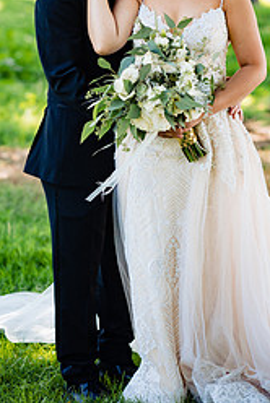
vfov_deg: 13.3
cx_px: 150
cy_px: 120
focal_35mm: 154
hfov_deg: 8.9
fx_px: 1728
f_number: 2.2
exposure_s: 1/250
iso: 160
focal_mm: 85
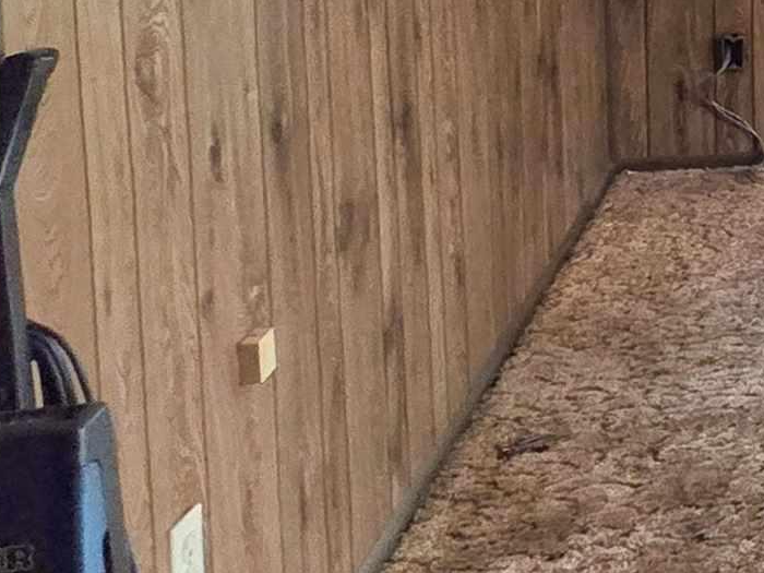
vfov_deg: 23.7
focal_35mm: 57
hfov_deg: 18.9
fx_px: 1258
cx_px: 1554
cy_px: -89
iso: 500
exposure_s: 1/60.2
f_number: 2.2
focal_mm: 2.2
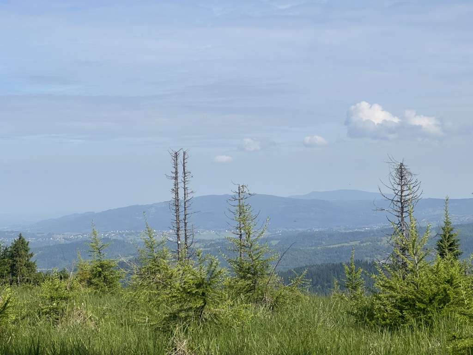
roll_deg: +2.2
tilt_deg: +1.0
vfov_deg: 19.1
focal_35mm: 77
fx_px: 1052
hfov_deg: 25.3
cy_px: 178
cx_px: 236
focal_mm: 9
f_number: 2.8
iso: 32
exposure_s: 1/834
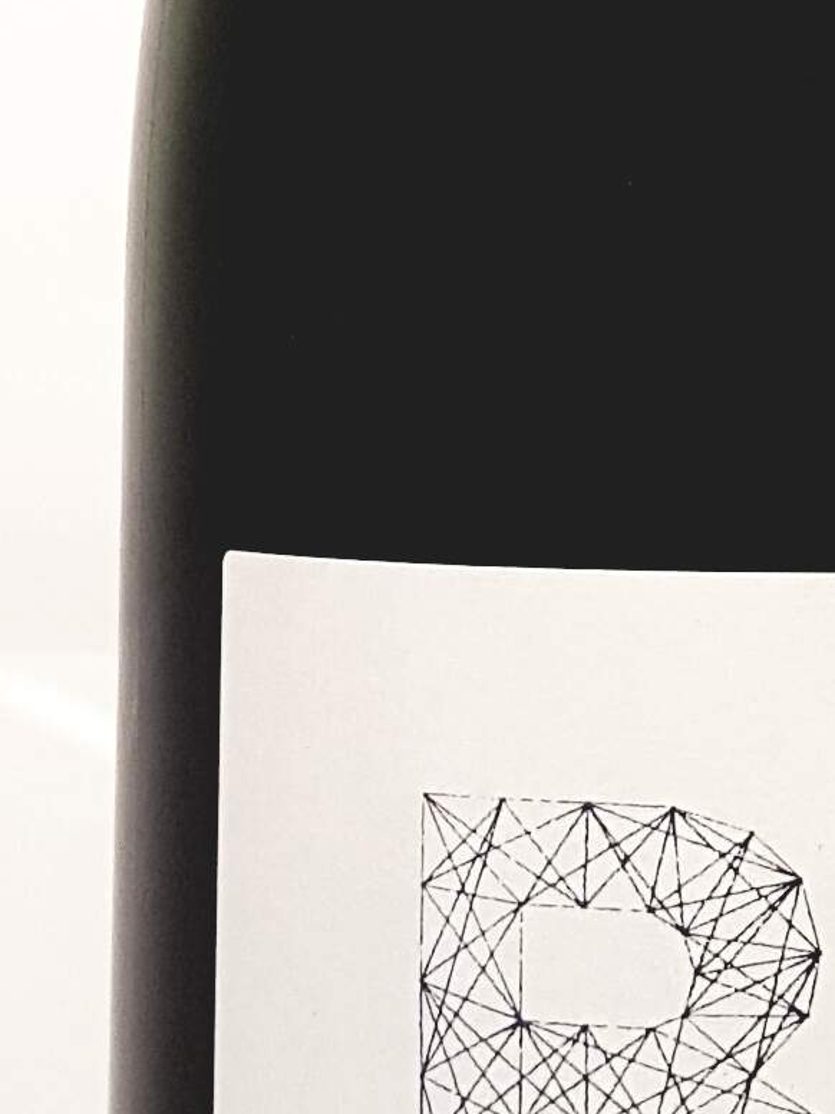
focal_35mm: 135
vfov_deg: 14.0
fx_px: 4346
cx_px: 803
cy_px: -330
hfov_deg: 10.9
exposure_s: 1/50
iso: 64
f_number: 1.7
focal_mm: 4.2
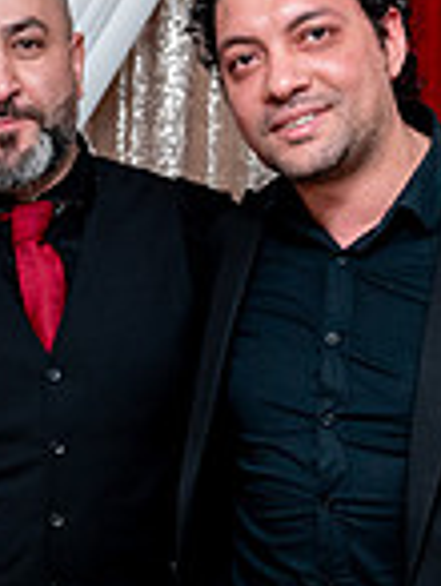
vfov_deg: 19.4
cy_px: 536
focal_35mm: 99
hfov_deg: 14.4
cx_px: -112
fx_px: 1677
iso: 1250
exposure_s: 1/160
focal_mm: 26
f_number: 2.8
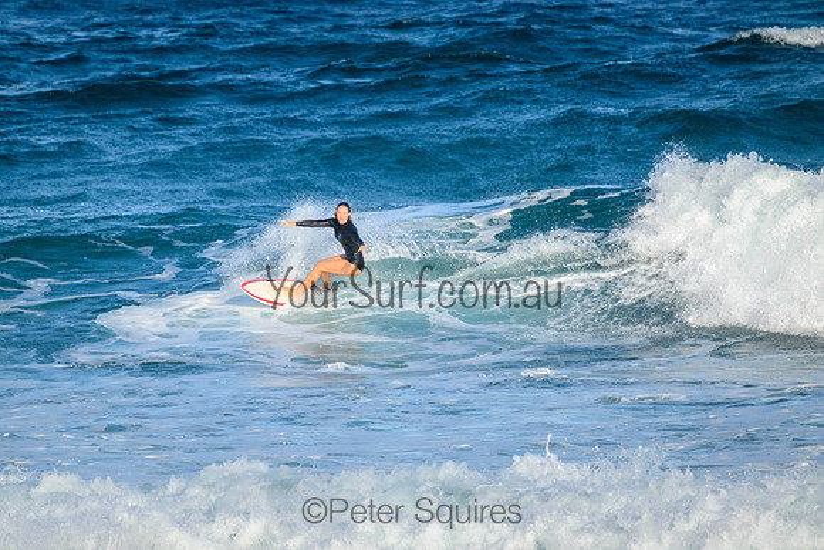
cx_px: 412
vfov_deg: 1.7
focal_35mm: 800
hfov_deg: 2.6
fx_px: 18315
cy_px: 275
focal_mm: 800
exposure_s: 1/1600
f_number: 11
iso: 1600
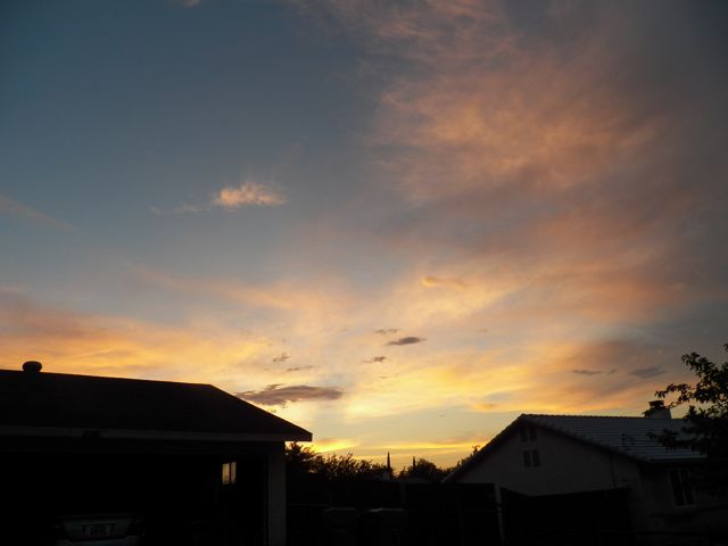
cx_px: 364
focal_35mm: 28
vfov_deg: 49.7
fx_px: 589
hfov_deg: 63.4
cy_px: 273
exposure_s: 1/160
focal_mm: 4.9
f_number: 3.6
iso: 125
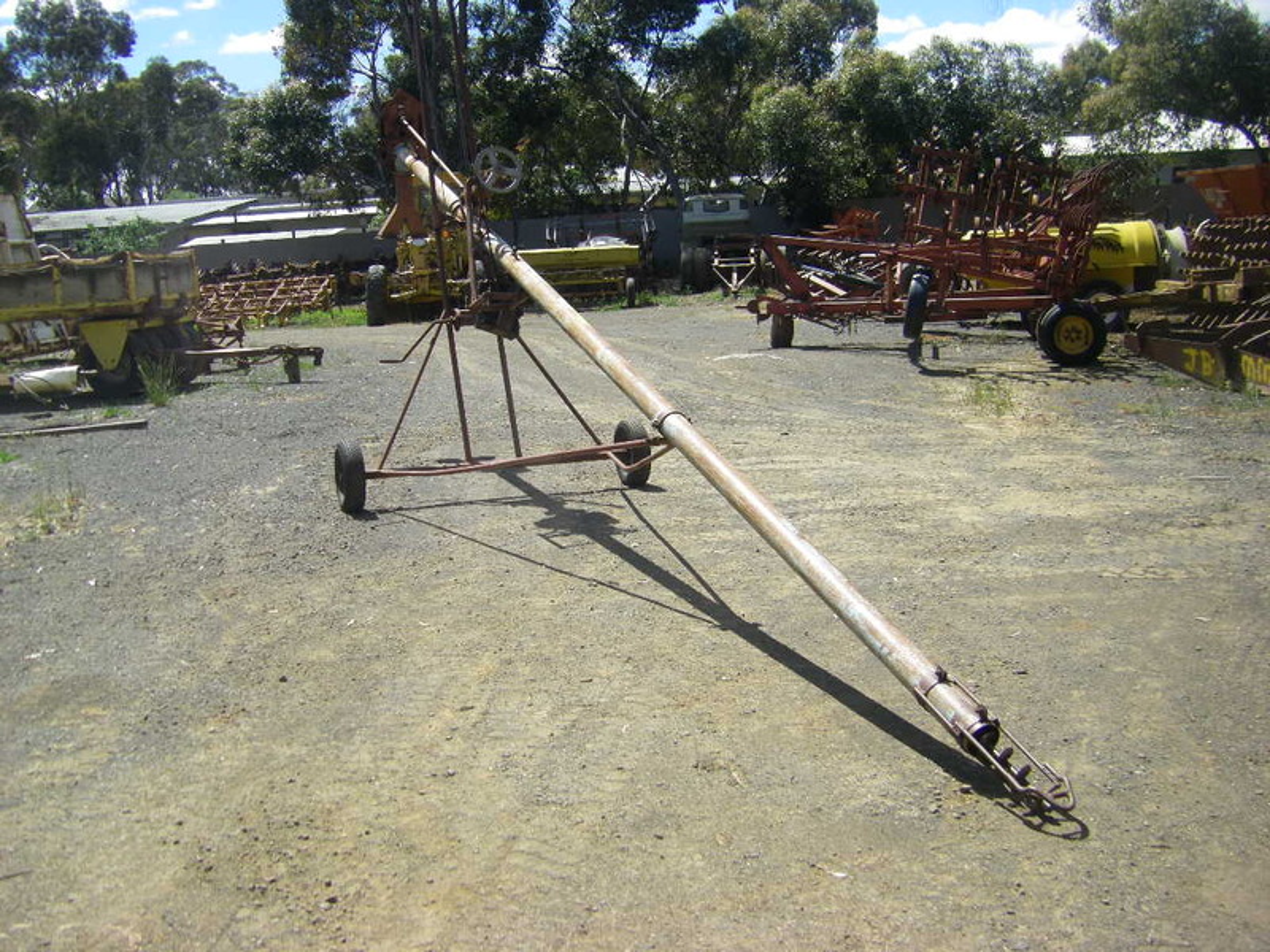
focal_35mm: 38
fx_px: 1394
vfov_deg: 37.7
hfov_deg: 49.0
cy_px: 476
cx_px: 635
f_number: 7
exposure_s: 1/160
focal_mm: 6.3
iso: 64
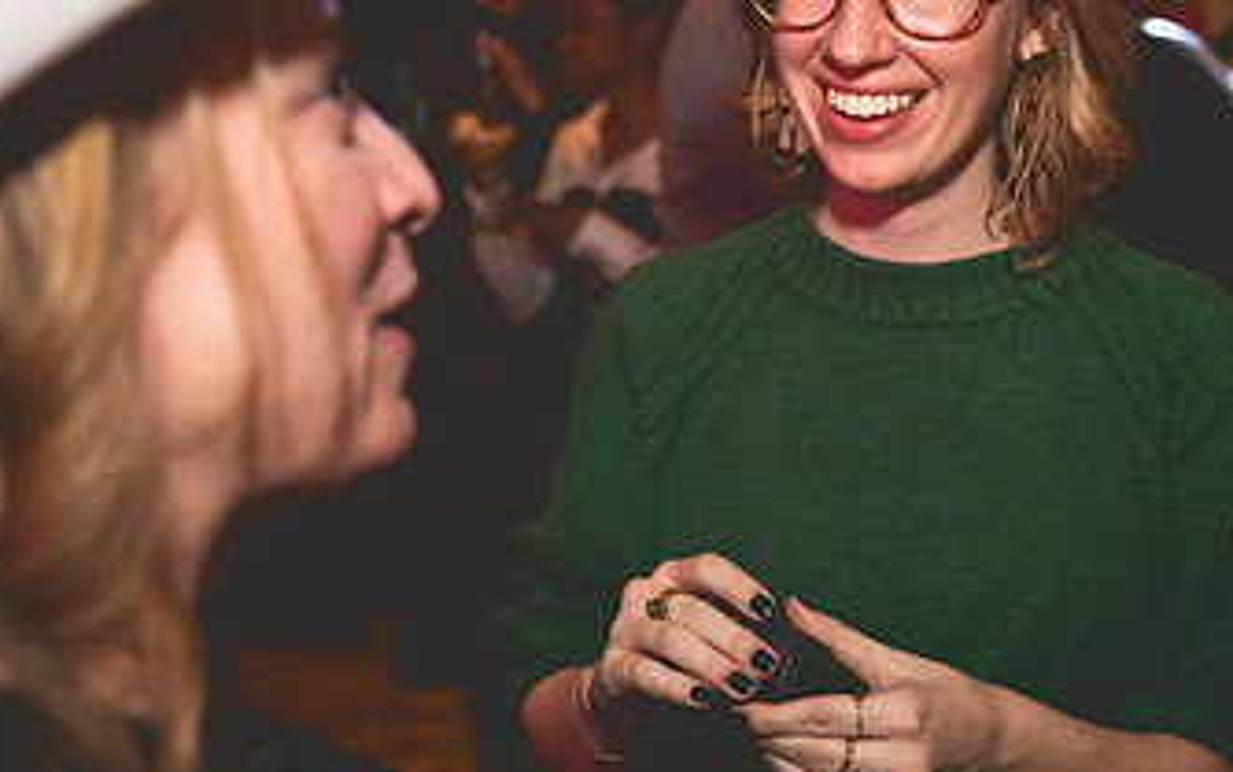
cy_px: 331
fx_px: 1882
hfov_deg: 35.8
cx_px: 838
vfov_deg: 23.1
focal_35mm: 56
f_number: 2.8
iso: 3200
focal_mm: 30
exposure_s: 1/125
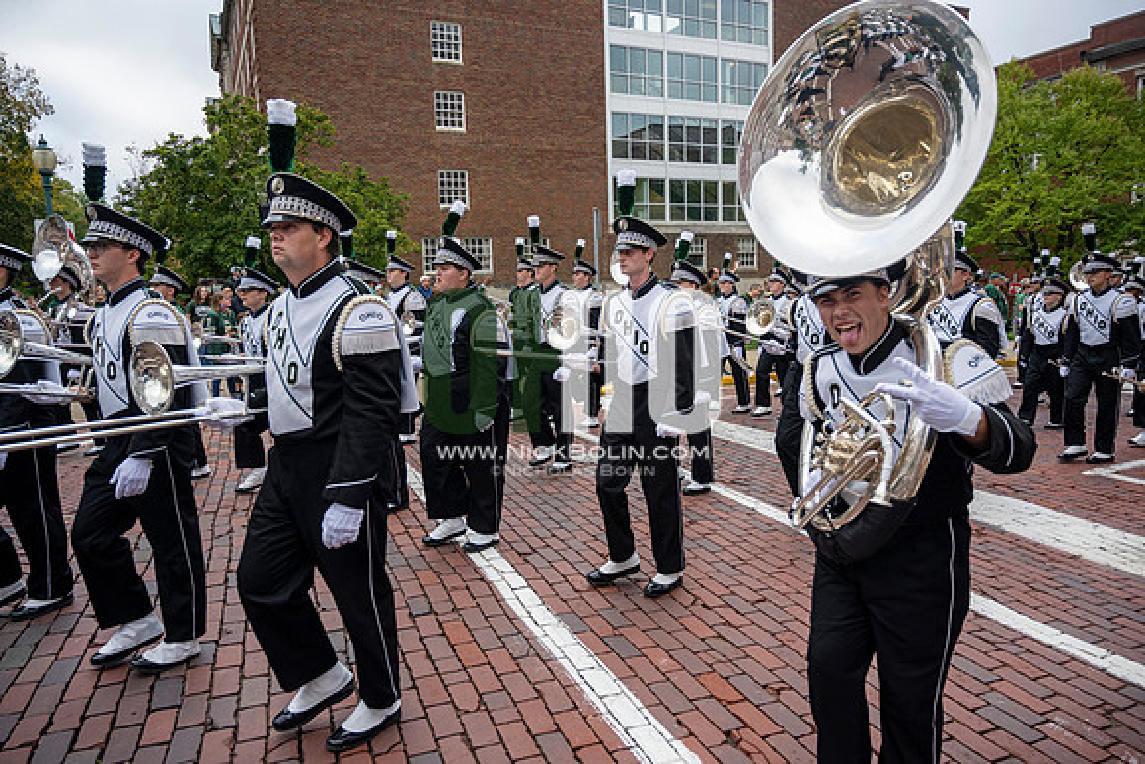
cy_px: 382
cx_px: 572
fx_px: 763
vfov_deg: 53.2
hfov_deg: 73.7
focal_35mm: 24
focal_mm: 24
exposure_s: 1/1600
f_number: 4
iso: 500
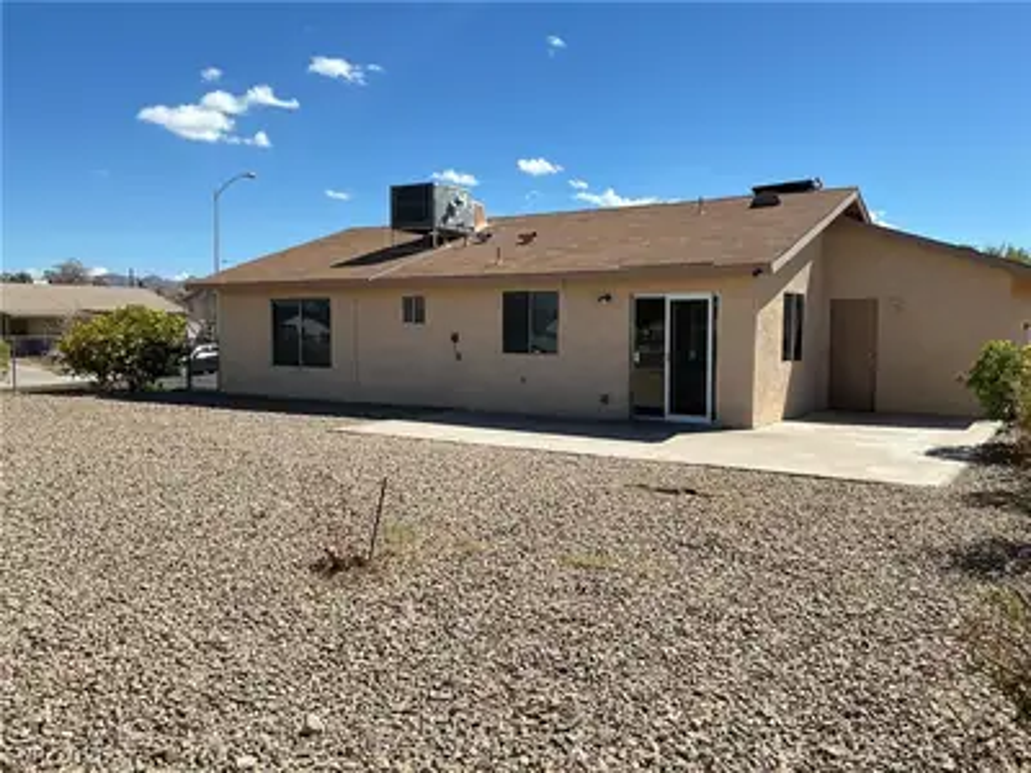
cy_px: 386
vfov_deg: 48.2
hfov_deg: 61.7
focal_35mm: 29
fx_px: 864
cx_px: 516
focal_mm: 3
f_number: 1.8
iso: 25
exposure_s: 1/1786
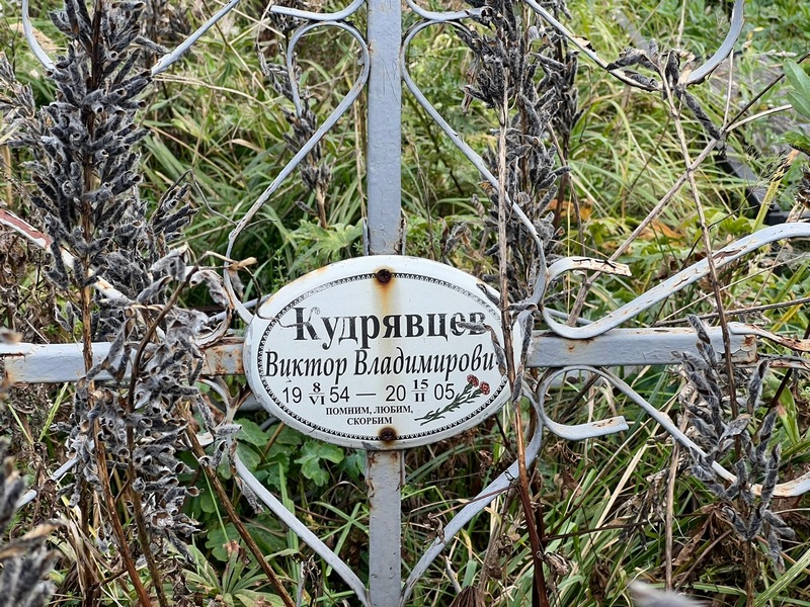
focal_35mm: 77
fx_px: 1802
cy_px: 304
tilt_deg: -22.0
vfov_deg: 19.1
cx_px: 405
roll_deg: +3.1
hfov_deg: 25.3
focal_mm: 9
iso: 32
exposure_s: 1/117
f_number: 2.8
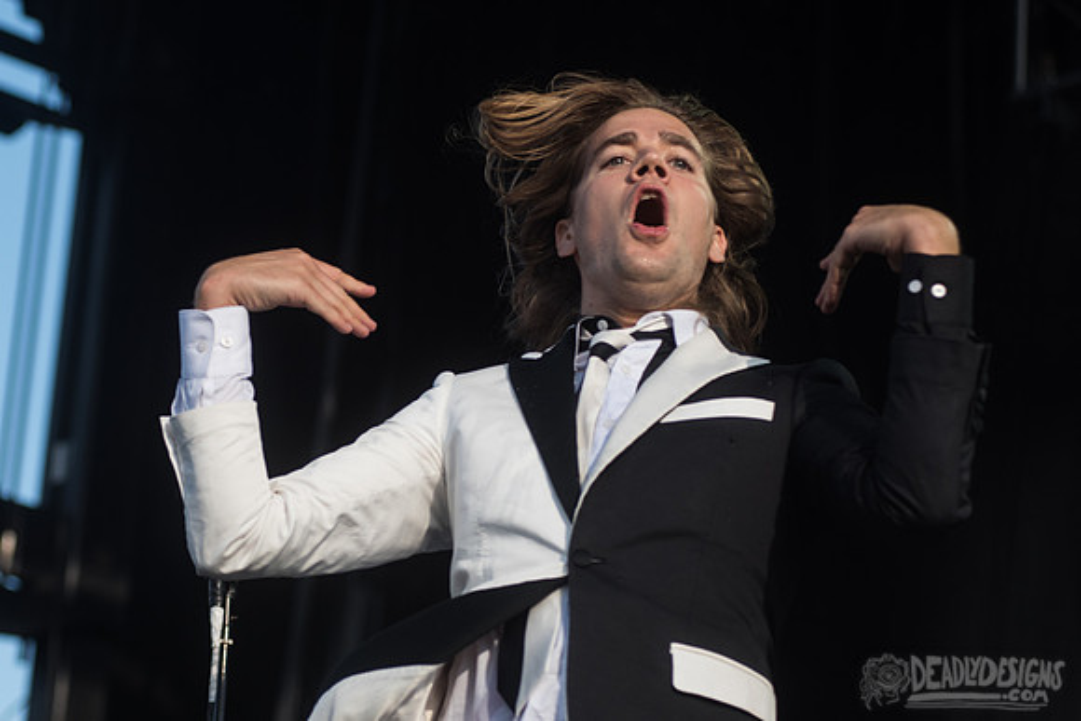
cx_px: 269
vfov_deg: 9.6
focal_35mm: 143
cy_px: 318
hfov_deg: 14.3
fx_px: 4289
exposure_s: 1/2500
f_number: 4
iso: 250
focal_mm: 95
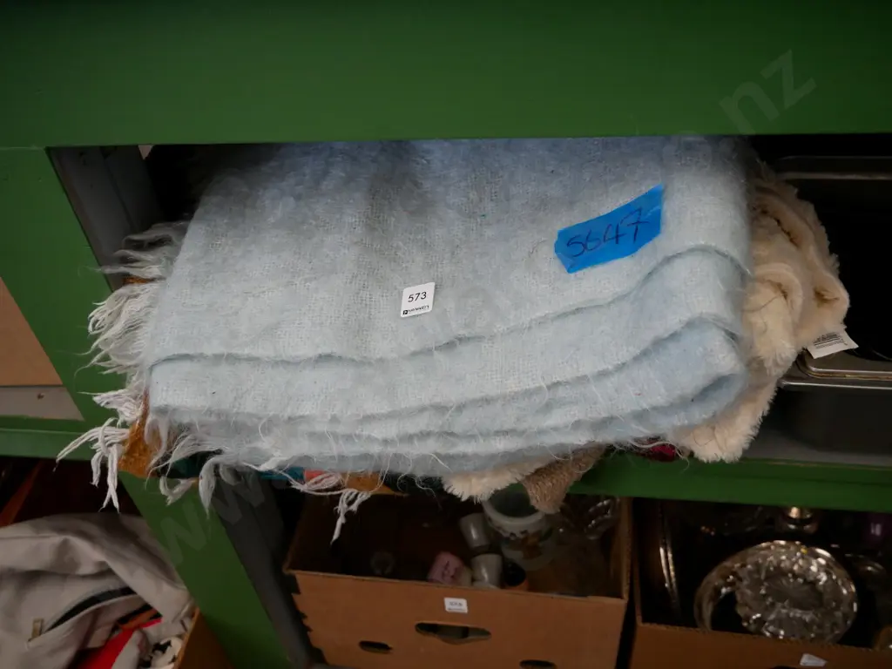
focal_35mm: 30
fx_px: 773
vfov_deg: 46.8
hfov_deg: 60.0
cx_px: 446
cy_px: 334
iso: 800
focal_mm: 15
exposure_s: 1/60
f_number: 4
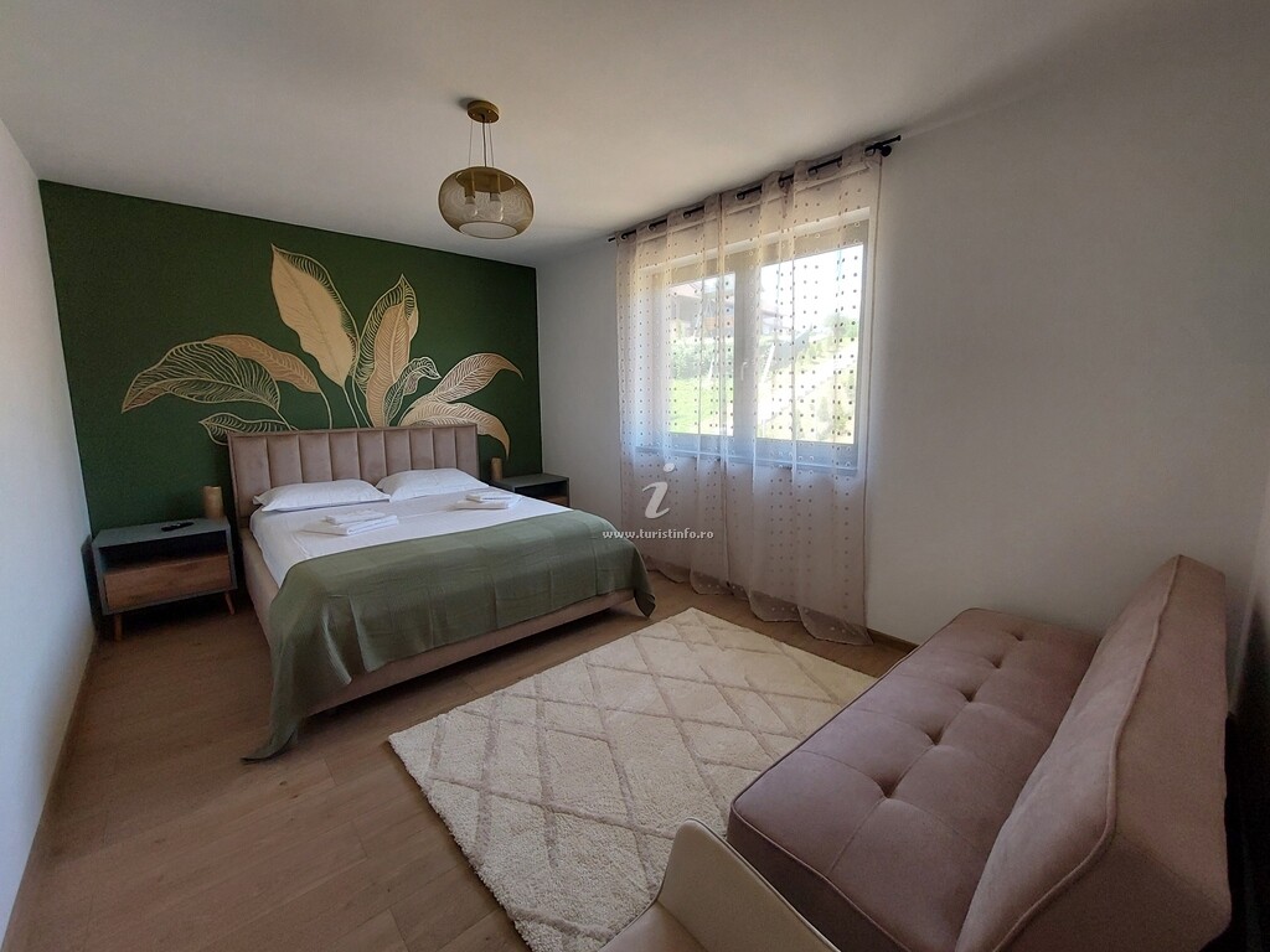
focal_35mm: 13
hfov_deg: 106.2
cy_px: 476
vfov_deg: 89.9
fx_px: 477
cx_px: 635
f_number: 2.2
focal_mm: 1.74
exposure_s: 1/50
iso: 100
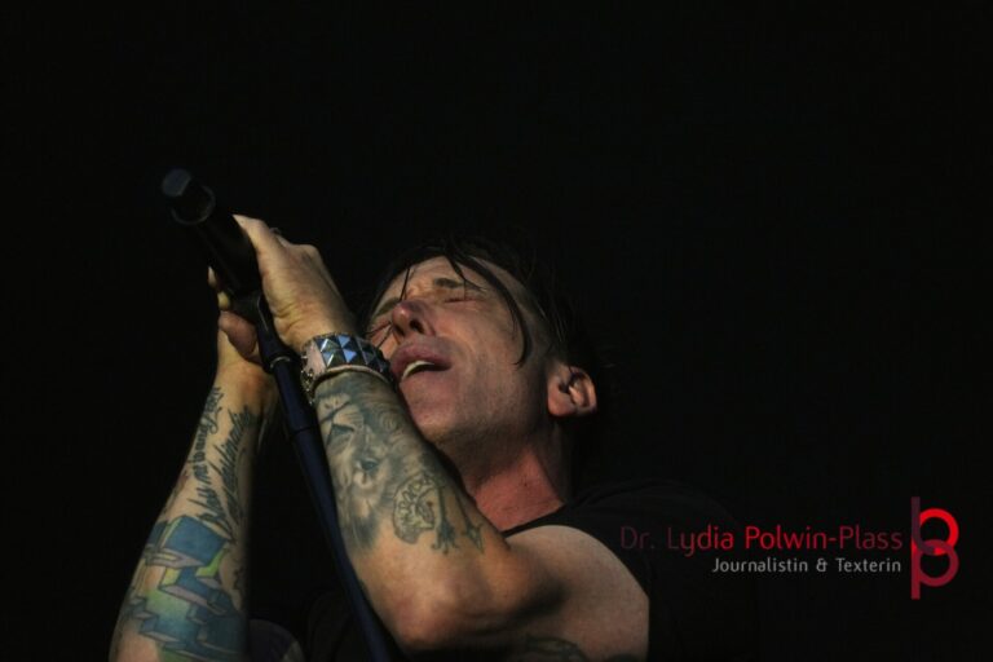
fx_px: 5337
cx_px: 496
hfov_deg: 10.6
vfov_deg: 7.1
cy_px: 331
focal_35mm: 194
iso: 2000
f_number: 5.6
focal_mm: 129
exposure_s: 1/200
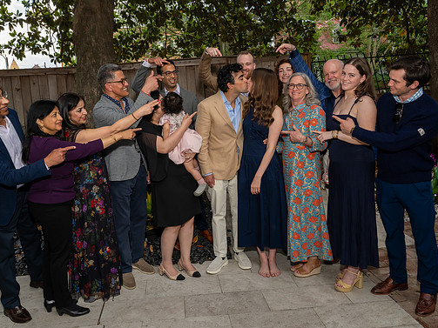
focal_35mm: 30
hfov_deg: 59.8
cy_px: 144
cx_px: 192
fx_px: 380
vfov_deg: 46.7
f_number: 9
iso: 1000
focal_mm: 24.5
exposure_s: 1/250
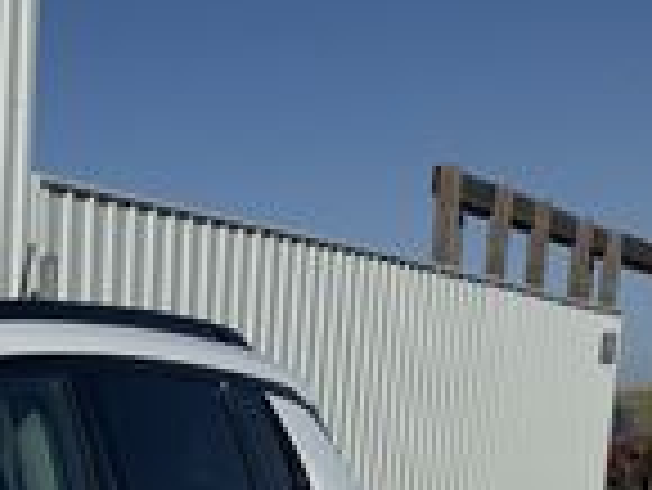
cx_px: -692
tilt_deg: -8.4
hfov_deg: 14.8
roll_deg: +1.7
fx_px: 1998
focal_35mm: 106
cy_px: 886
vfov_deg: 12.7
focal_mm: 6.76
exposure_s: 1/14286
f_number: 1.78
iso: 64
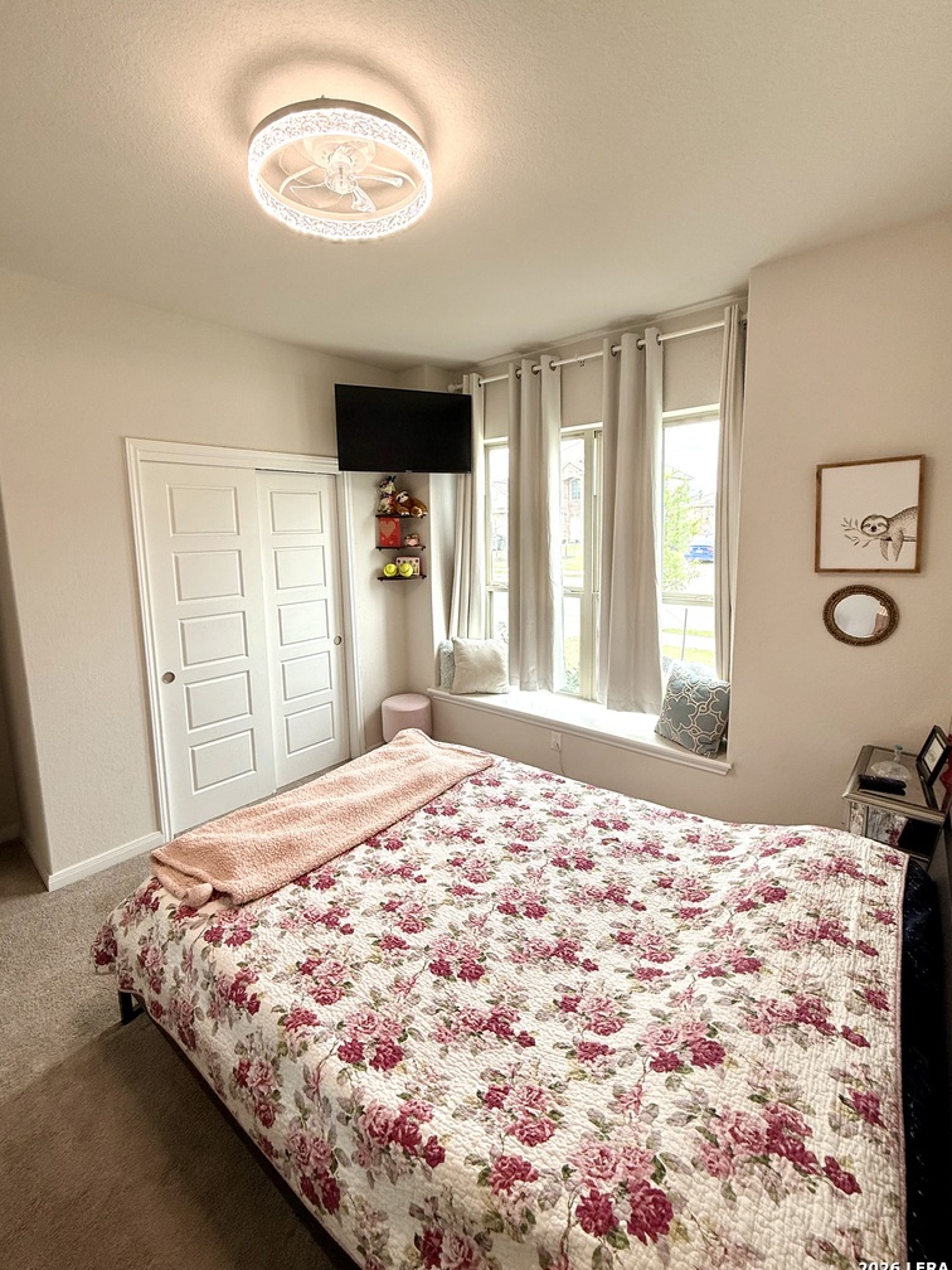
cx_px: 481
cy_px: 598
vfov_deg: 98.1
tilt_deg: -5.8
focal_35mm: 15
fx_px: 550
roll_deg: +0.8
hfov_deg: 81.7
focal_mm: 2.22
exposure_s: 1/155
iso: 64
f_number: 2.2
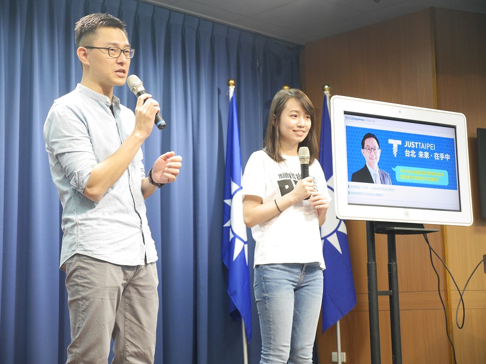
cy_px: 182
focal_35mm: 70
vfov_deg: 21.0
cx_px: 243
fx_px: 983
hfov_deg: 27.8
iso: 1250
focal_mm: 35
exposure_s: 1/80
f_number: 3.2
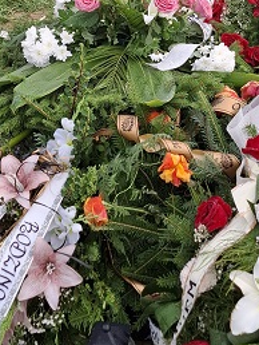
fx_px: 568
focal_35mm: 57
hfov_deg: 25.6
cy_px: 55
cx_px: 160
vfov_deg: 32.5
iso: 50
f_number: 1.8
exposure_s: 1/258
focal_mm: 5.54
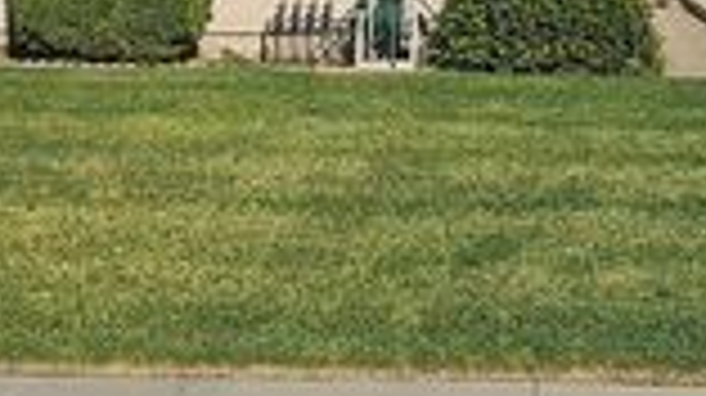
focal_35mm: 80
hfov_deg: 26.3
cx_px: 499
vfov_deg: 14.4
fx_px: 1496
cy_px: -133
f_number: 1.7
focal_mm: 6.3
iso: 10
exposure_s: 1/1834
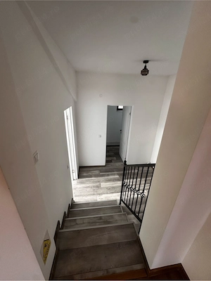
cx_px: 106
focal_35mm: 14
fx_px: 114
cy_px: 140
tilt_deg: -20.4
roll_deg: -3.1
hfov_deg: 85.7
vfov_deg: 102.1
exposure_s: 1/99
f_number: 2.2
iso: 125
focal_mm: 2.22
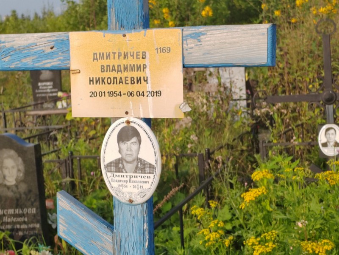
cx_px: 170
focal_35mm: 82
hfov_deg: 23.8
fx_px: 803
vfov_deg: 18.0
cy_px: 128
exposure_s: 1/880
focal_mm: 5.52
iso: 100
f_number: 1.9
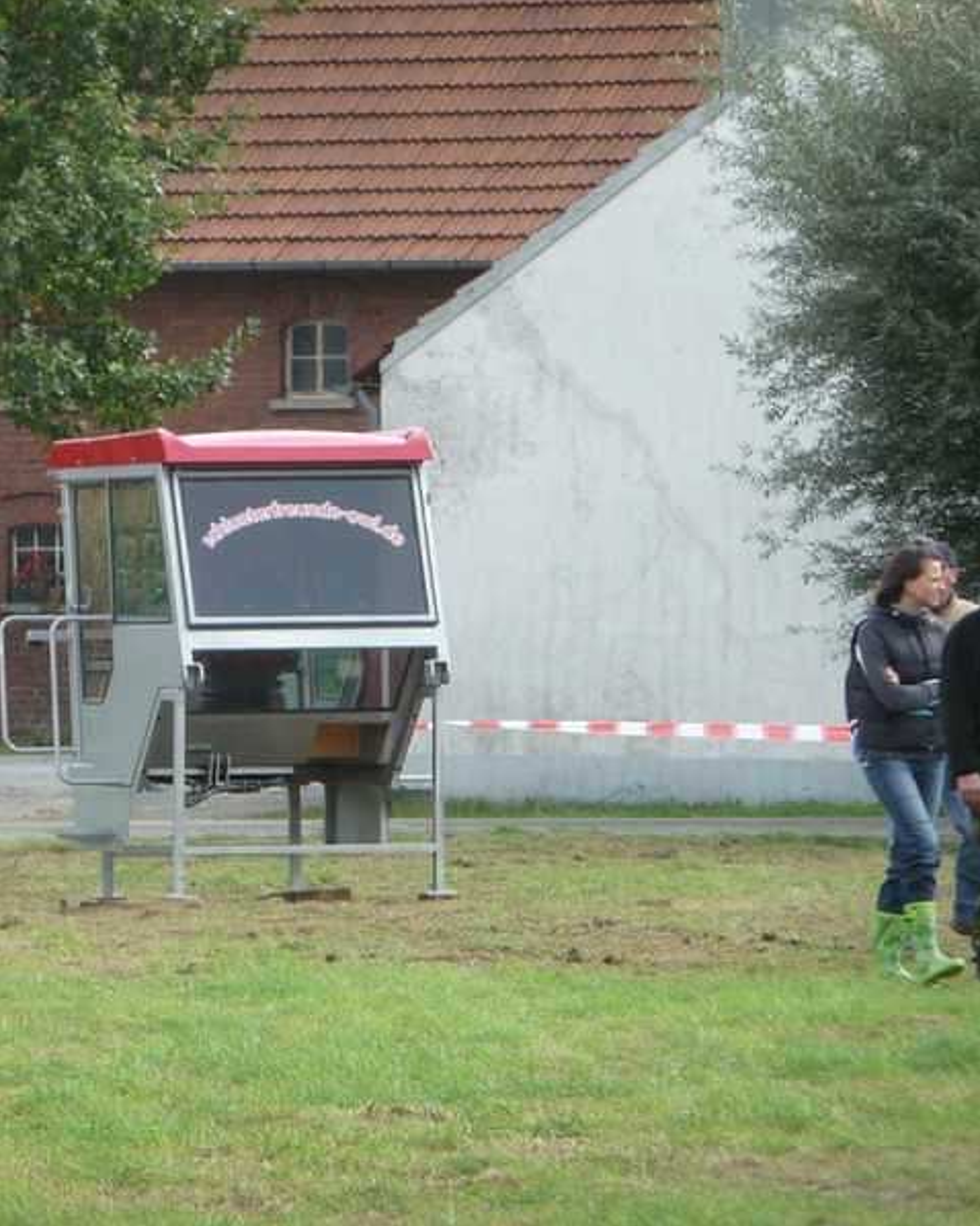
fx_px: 12514
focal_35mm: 345
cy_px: 613
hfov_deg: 4.5
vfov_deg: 5.6
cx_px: 162
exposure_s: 1/200
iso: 100
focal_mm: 45.4
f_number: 4.9
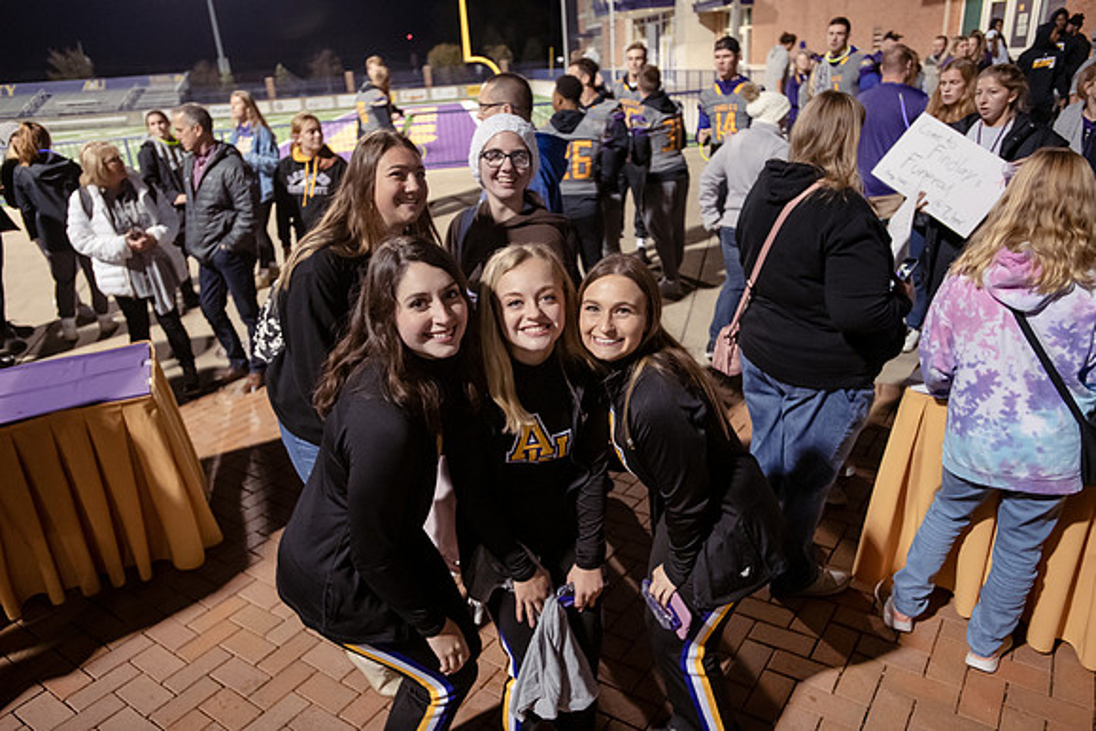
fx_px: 761
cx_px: 548
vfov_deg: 51.3
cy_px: 366
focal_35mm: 25
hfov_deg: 71.5
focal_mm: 25
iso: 4000
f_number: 3.5
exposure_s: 1/80
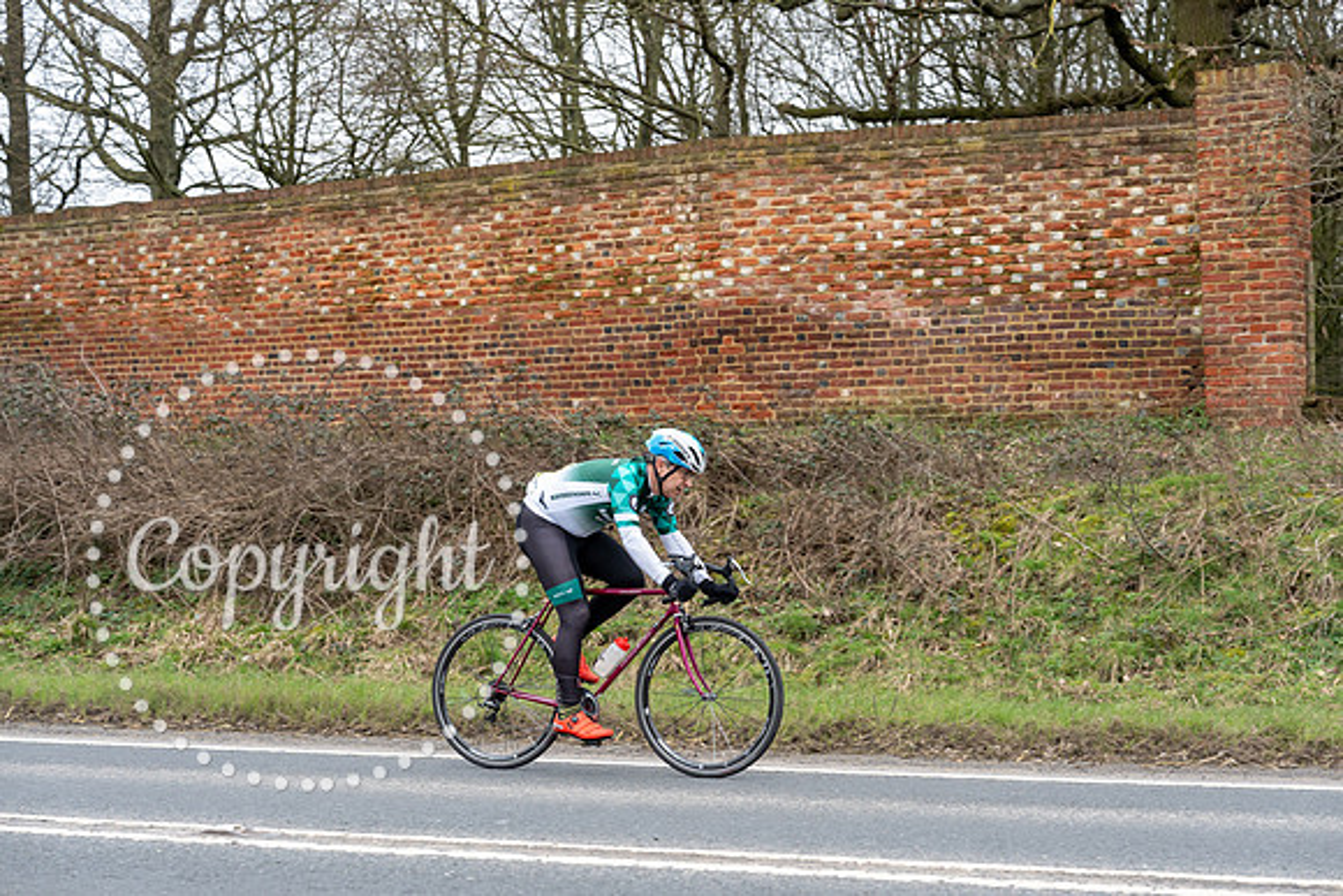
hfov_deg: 28.8
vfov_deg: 19.5
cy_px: 448
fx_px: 2612
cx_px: 672
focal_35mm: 70
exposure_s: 1/1000
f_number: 4.5
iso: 640
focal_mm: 70
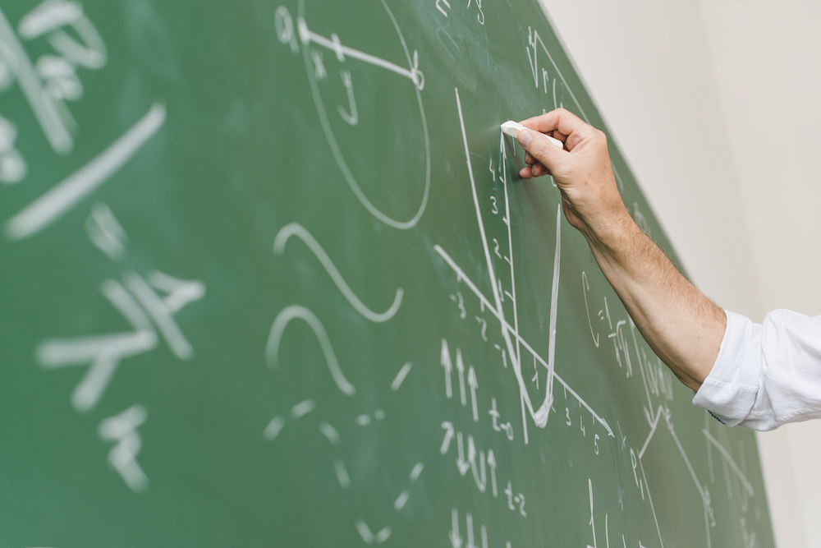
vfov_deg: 27.0
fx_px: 1140
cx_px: 410
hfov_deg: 39.6
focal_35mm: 50
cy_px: 274
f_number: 3.2
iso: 320
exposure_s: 1/250
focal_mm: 50
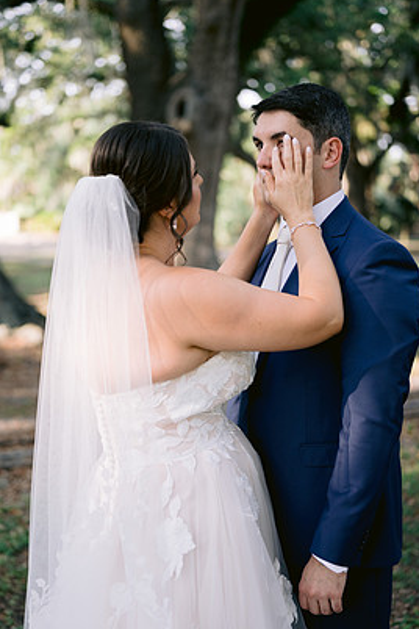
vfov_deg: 35.6
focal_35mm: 56
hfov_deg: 24.2
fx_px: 978
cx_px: 197
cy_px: 344
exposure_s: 1/500
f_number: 1.8
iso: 160
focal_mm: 50
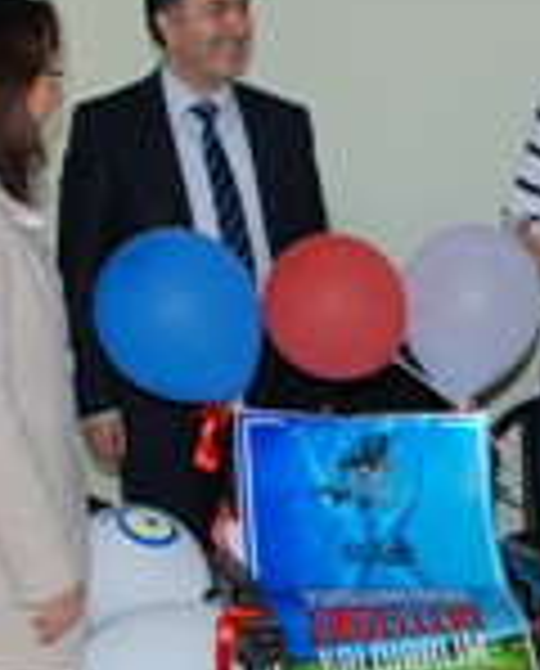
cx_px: 423
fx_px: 1850
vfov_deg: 20.4
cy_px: 463
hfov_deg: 16.5
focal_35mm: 93
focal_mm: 22
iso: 125
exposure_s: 1/60
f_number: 3.8
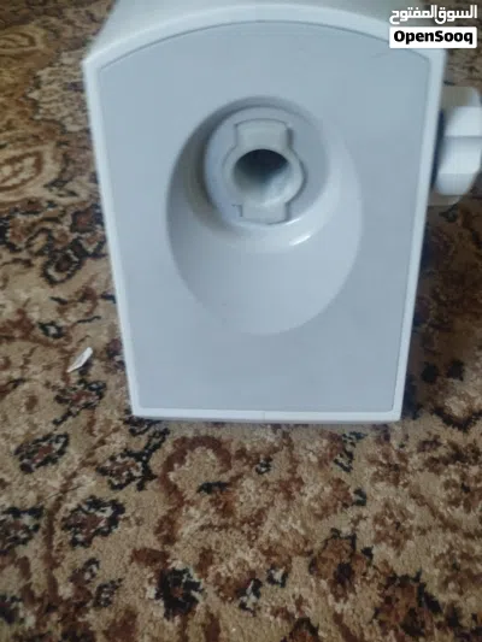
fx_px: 445
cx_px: 241
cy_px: 321
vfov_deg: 71.6
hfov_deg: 56.8
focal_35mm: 24
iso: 640
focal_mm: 5.31
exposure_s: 1/20
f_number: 1.7
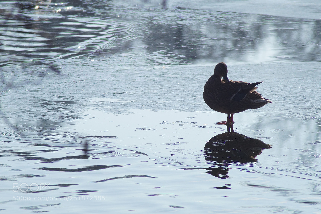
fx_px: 4010
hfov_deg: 4.6
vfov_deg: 3.1
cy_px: 107
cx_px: 160
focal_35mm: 450
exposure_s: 1/1600
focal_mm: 300
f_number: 11
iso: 800
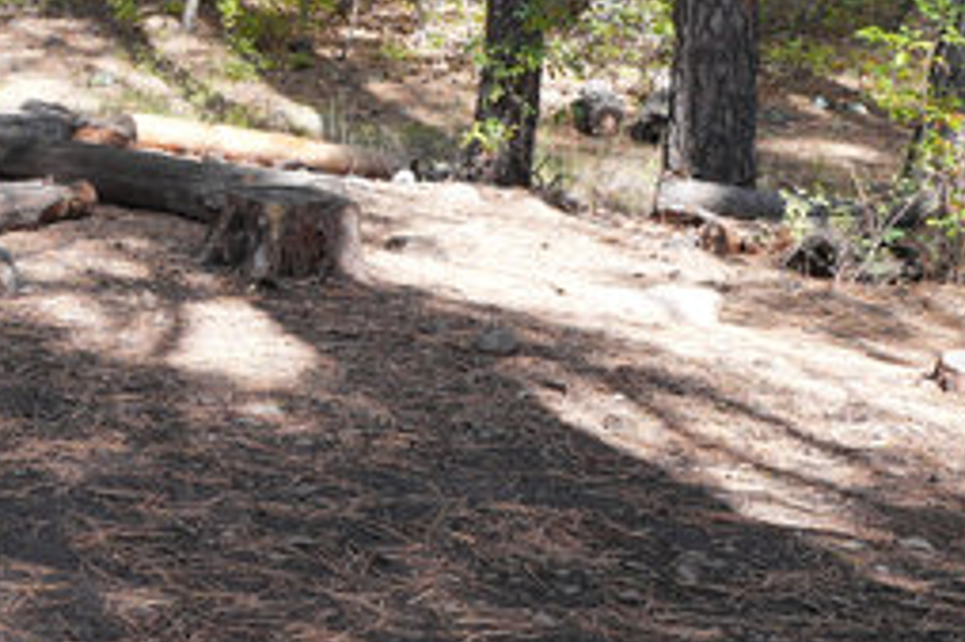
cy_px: 129
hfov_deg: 23.5
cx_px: -163
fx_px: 2137
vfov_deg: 17.0
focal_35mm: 80
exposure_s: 1/160
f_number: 4
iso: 125
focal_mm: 15
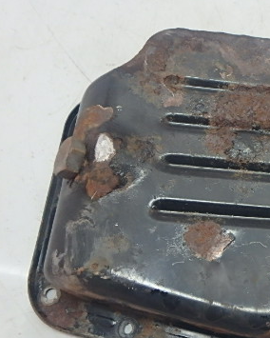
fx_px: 370
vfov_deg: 49.1
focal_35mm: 37
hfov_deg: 37.2
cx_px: 250
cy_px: 180
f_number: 3.5
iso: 320
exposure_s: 1/30
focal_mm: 3.7
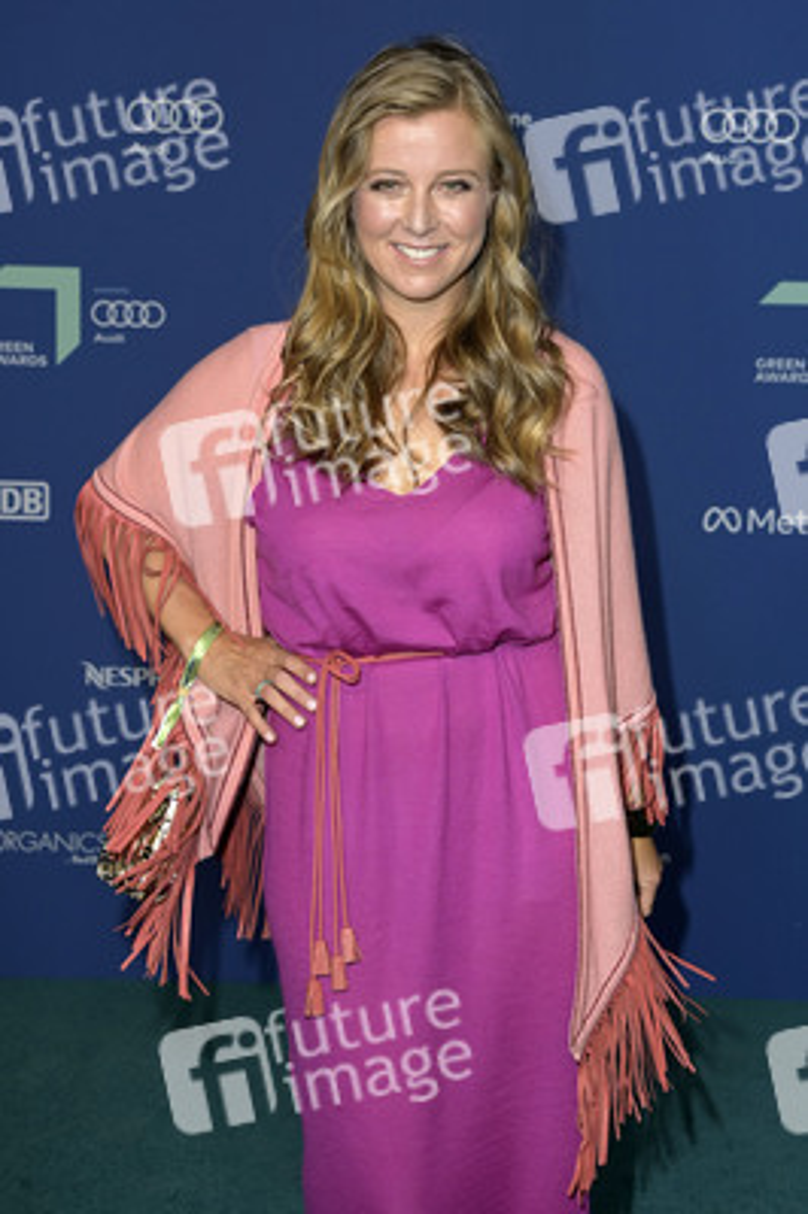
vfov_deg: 46.4
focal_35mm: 42
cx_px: 404
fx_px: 1416
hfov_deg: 31.8
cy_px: 607
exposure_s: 1/250
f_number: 5.6
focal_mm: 42
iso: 800
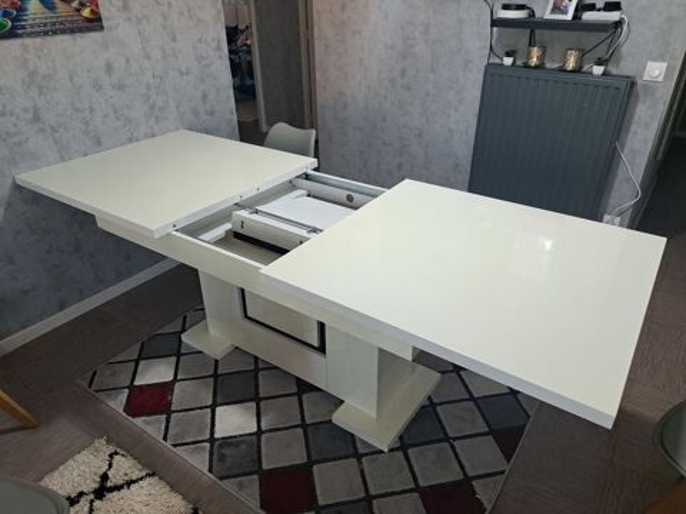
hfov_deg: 71.6
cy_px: 257
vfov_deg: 56.8
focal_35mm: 24
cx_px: 343
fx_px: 476
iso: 250
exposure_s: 1/50
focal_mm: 5.23
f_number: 1.8
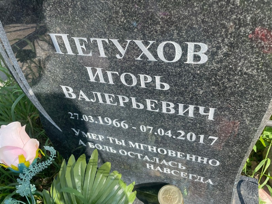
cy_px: 102
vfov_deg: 53.1
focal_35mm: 26
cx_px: 136
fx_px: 204
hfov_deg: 67.3
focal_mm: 4.2
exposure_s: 1/1511
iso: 32
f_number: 1.6
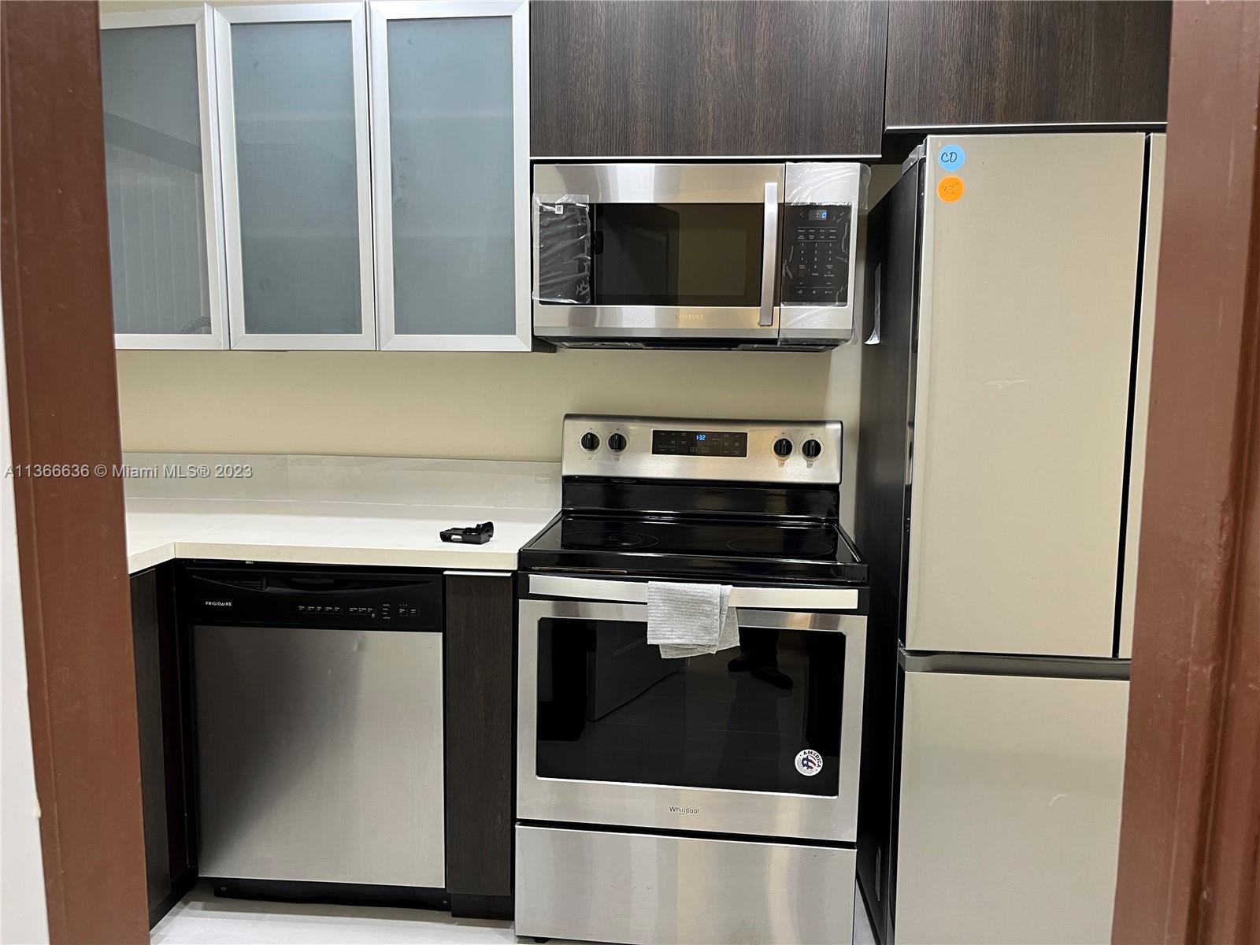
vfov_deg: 53.1
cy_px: 472
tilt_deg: -7.8
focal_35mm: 26
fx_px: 946
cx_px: 630
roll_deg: +0.0
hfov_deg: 67.3
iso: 100
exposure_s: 1/60
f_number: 1.6
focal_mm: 5.1
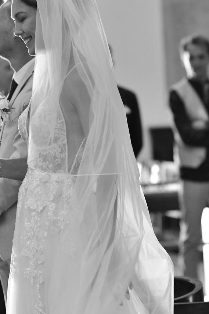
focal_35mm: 153
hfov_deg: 9.0
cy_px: 96
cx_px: 55
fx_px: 1332
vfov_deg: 13.4
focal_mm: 85
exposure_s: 1/100
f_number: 2.5
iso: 3200
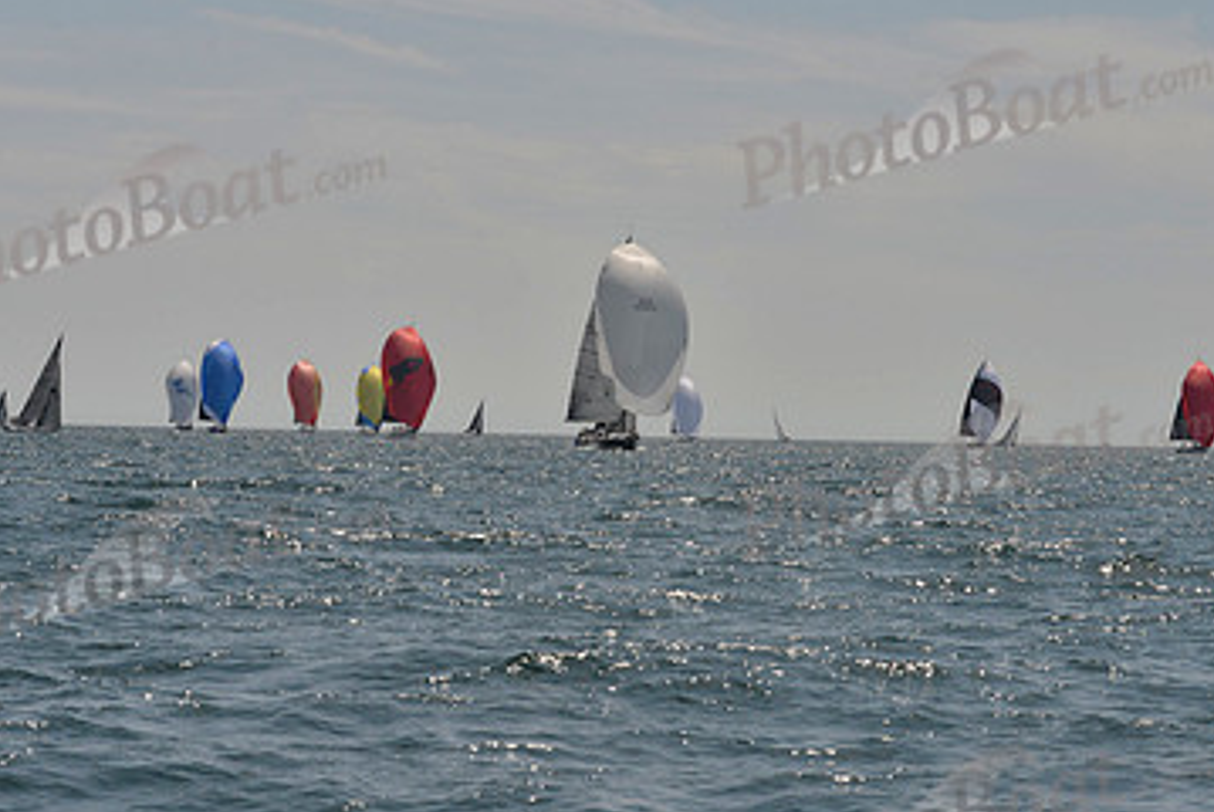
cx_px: 565
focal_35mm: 113
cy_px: 343
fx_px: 3814
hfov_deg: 18.1
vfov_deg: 12.1
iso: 400
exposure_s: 1/800
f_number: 11
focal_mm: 70
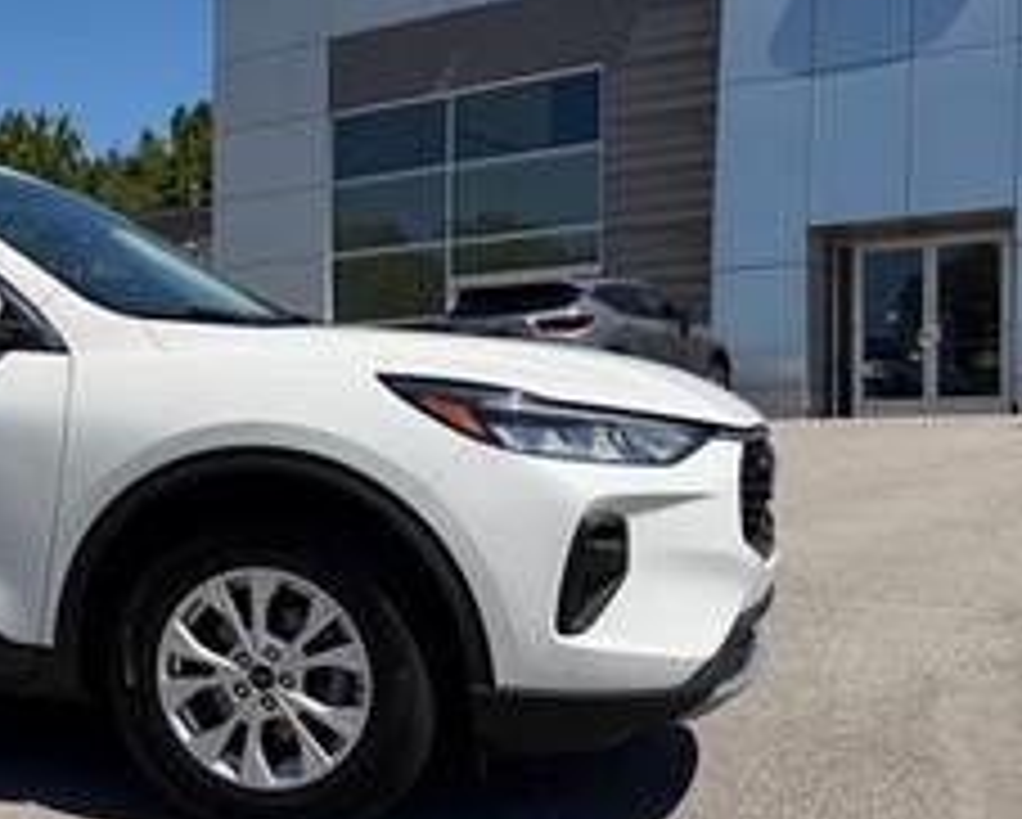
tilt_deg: -0.7
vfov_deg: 29.1
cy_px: 486
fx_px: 1574
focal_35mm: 52
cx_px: 72
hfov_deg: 33.7
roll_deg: +0.1
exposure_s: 1/7353
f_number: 1.78
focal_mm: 6.76
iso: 80
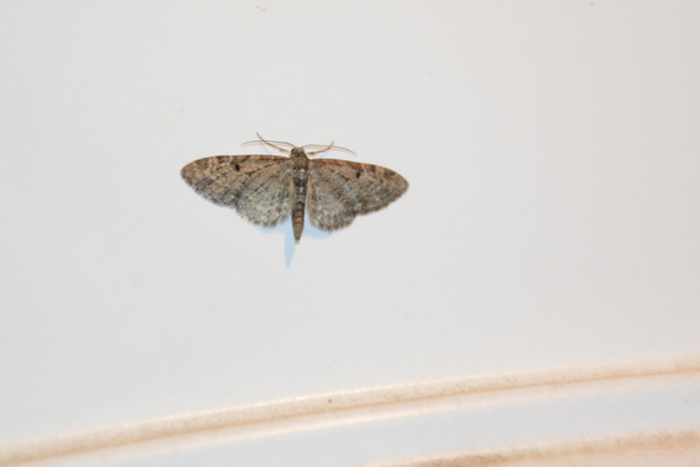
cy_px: 168
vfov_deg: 3.9
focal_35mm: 355
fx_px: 6904
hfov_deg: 5.8
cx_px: 368
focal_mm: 140
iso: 800
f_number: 5.6
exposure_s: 1/200
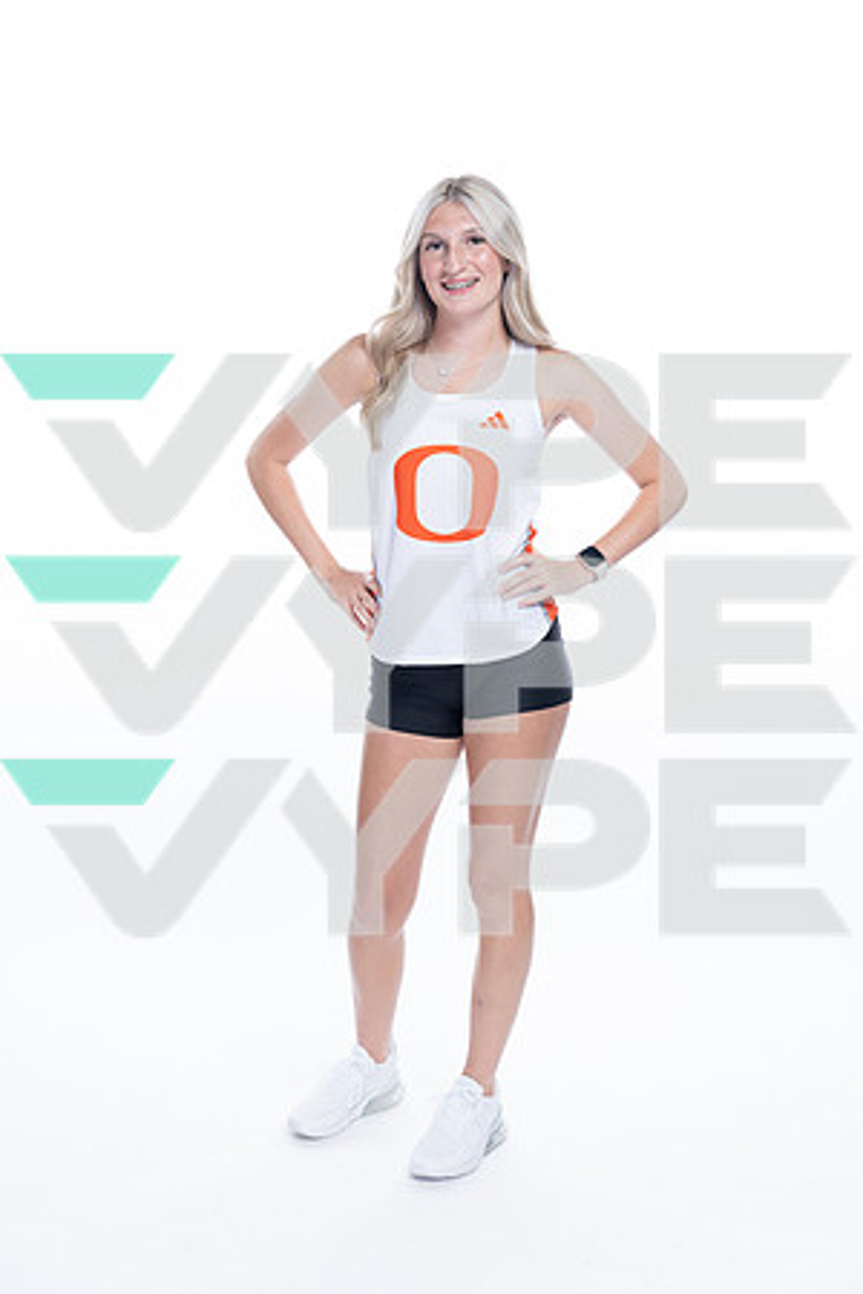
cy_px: 647
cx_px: 432
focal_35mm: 61
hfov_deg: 22.3
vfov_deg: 32.9
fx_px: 2193
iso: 400
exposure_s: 1/250
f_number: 5.6
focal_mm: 61
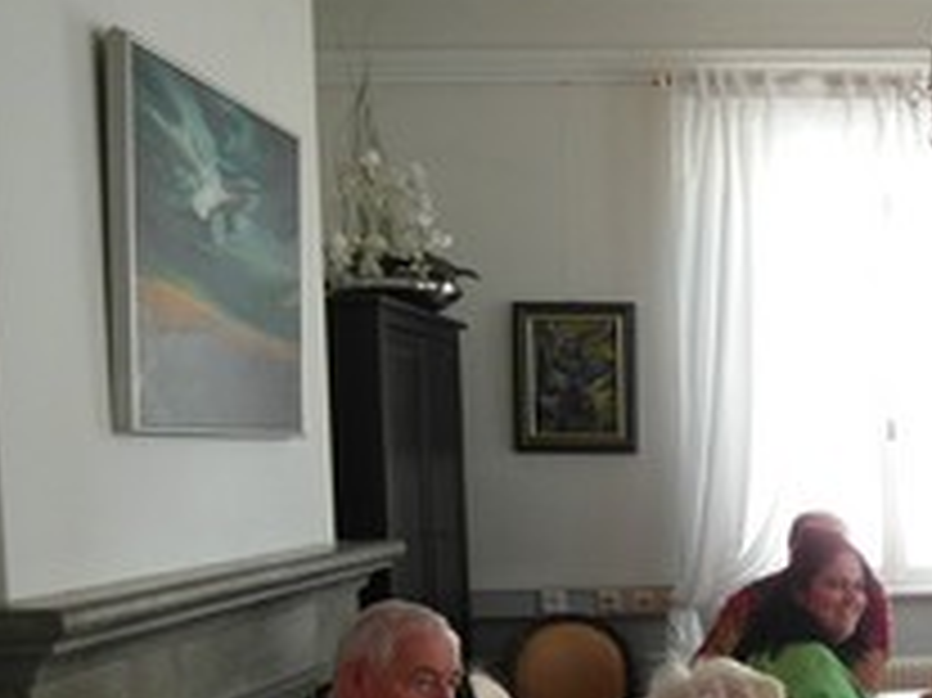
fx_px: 1561
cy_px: 642
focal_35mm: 58
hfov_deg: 29.8
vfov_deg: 24.4
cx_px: 1031
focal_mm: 4.4
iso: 120
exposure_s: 1/30
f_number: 2.8
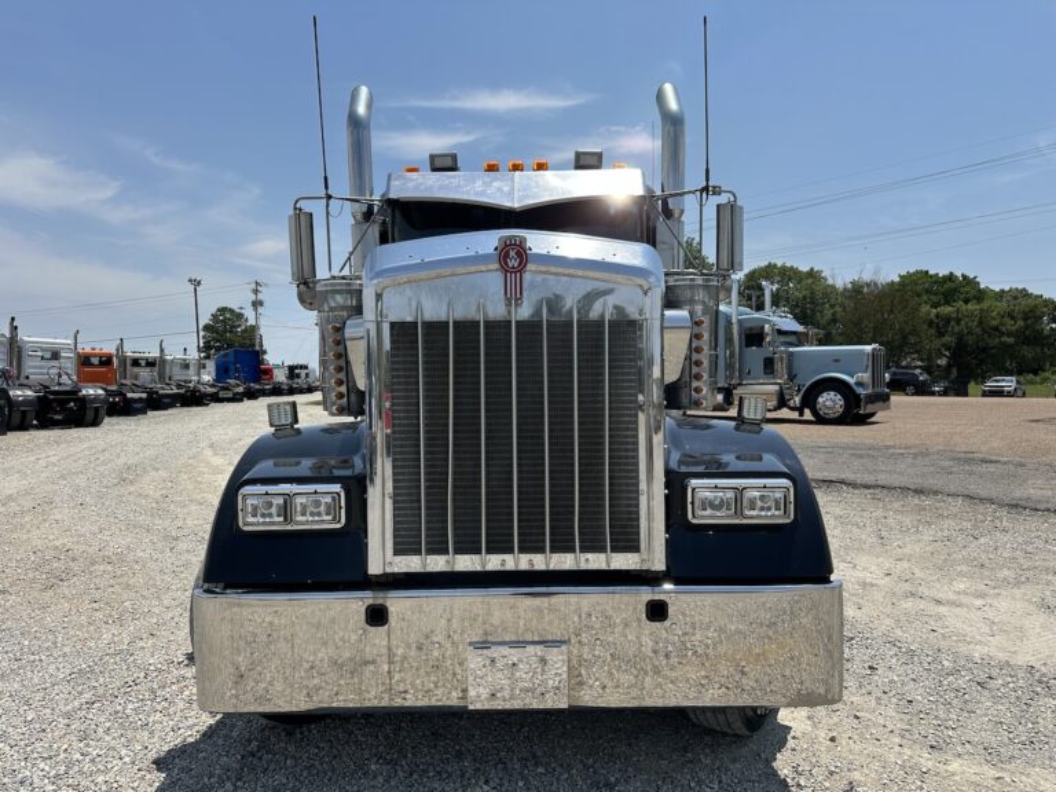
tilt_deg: +1.0
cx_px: 528
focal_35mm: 24
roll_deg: +1.5
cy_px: 396
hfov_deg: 71.6
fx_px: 732
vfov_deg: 56.8
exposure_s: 1/6623
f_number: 1.78
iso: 80
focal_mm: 6.86
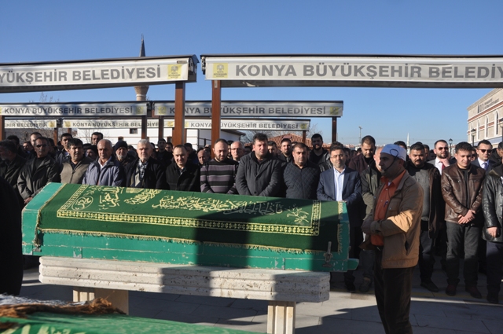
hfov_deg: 67.4
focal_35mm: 27
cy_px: 167
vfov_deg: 47.8
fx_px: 377
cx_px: 252
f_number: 9
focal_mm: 18
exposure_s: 1/320
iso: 200
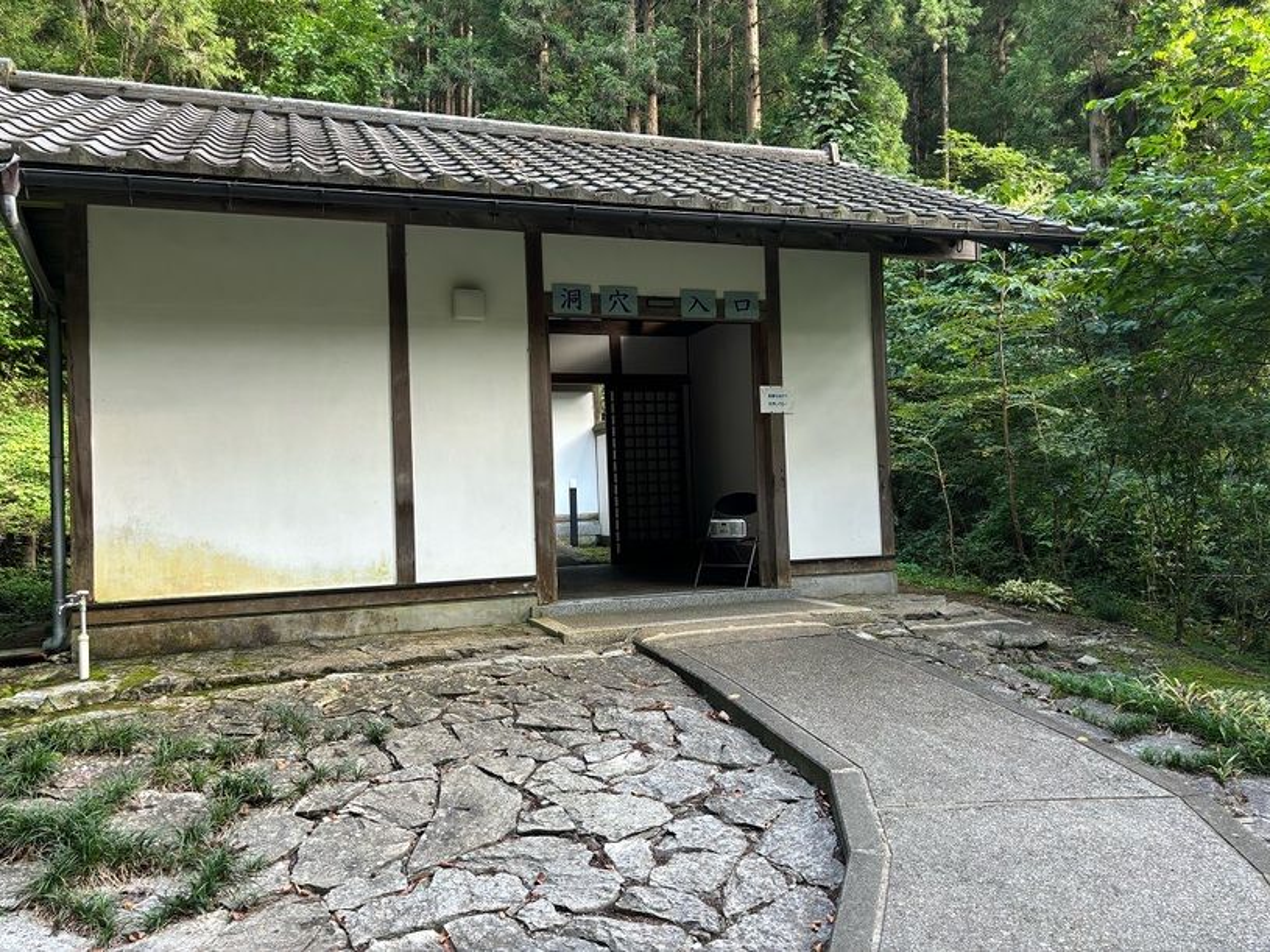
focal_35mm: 26
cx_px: 635
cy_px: 476
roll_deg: +1.8
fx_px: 954
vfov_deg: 53.1
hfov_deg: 67.3
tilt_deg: +1.5
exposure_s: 1/121
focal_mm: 5.96
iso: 80
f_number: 1.6
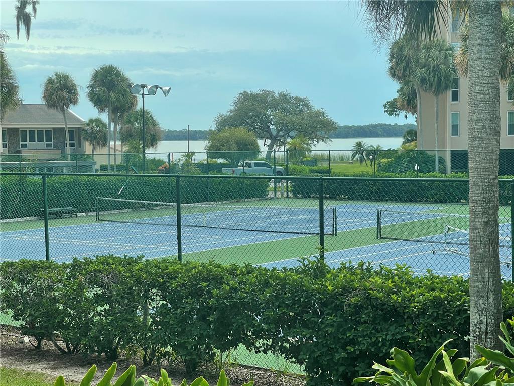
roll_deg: +0.1
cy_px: 193
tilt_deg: -2.2
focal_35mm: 64
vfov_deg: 22.9
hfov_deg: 30.3
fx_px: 950
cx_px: 257
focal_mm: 7.5
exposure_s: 1/342
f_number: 2.2
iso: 20
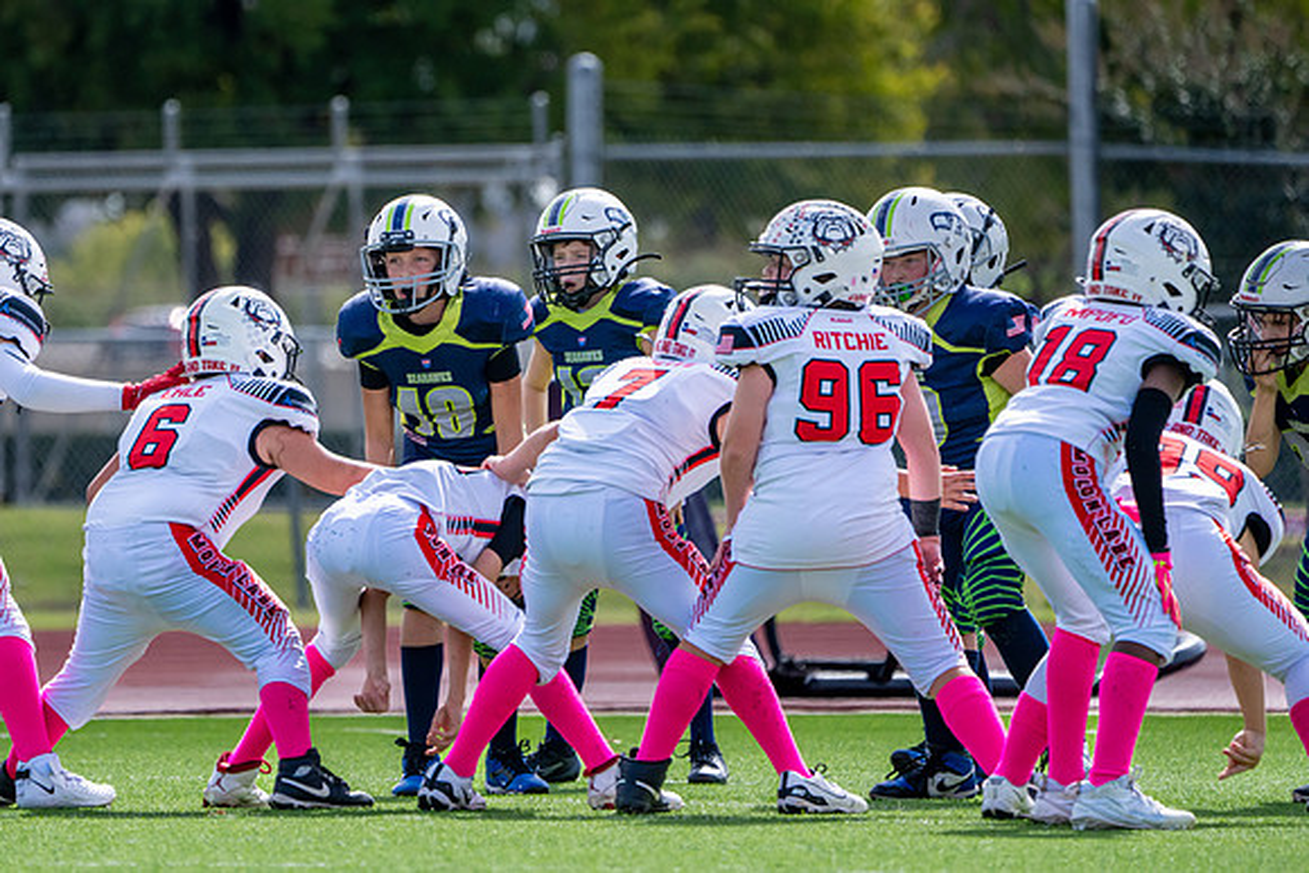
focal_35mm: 535
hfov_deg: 3.9
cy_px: 312
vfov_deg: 2.6
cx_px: 441
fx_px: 19453
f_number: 5.6
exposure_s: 1/2500
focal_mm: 400
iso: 640
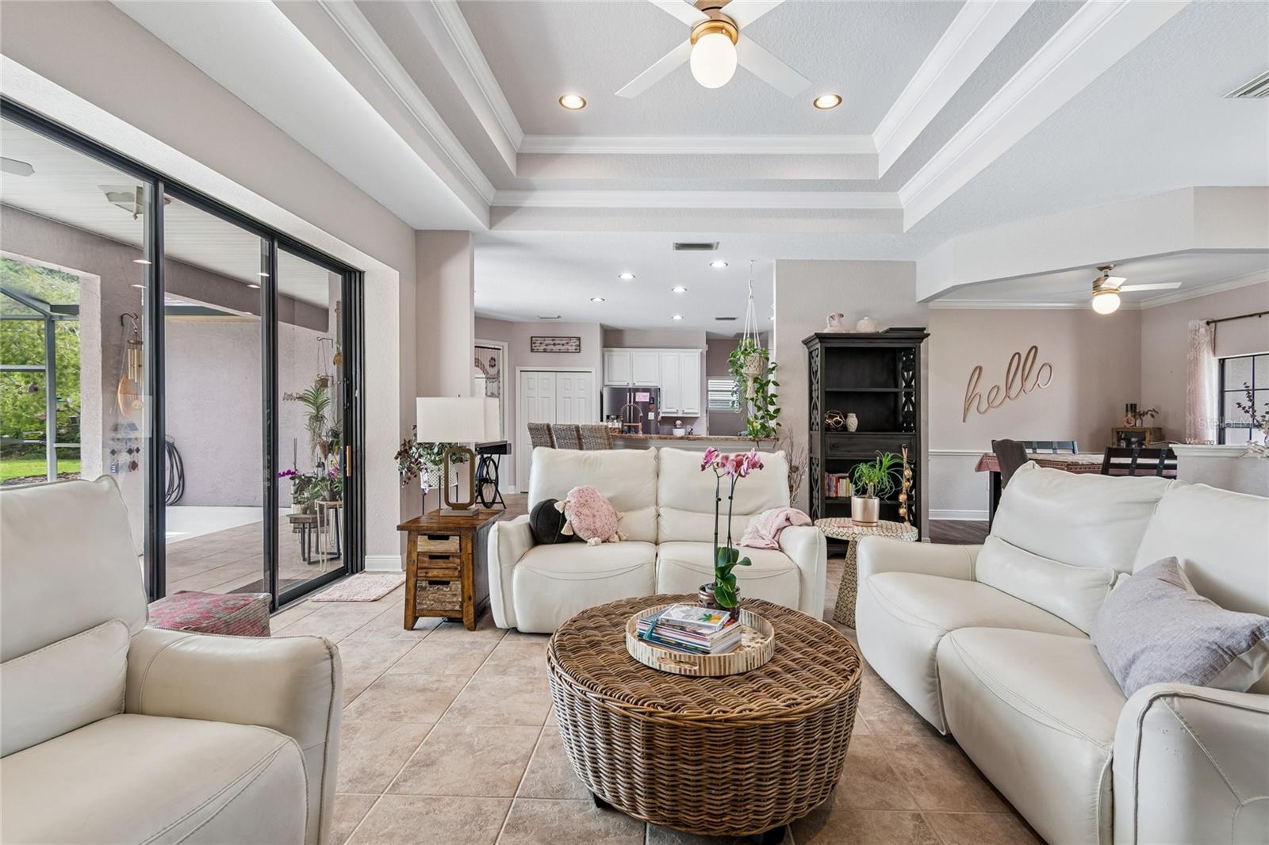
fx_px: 529
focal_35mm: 15
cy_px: 422
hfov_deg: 100.4
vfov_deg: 77.3
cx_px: 634
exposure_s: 1/8
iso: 100
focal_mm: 10
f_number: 7.1
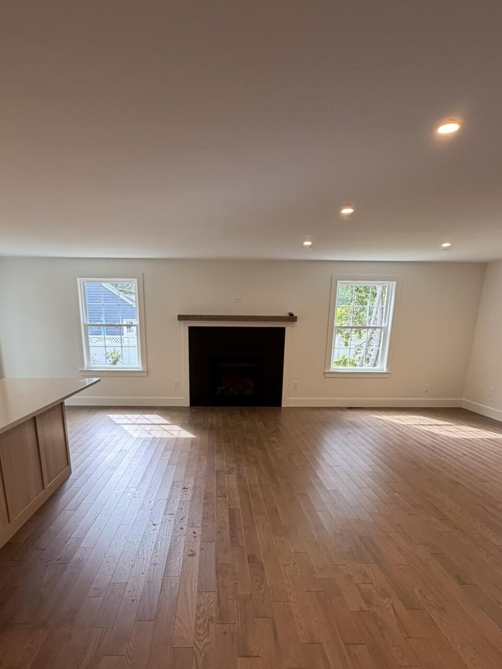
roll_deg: -0.6
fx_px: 425
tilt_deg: -17.4
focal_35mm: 22
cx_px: 224
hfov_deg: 60.9
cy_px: 451
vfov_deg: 73.8
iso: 160
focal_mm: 2.22
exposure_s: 1/121
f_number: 2.2
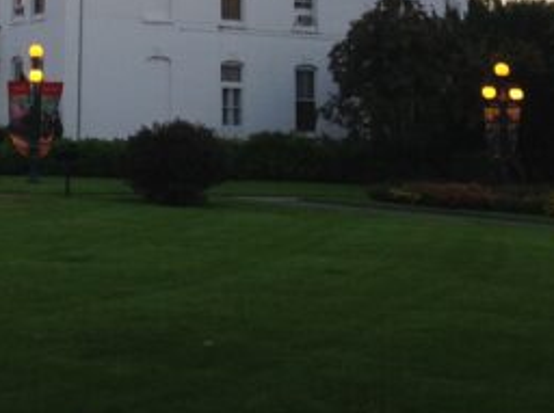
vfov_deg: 13.3
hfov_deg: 18.4
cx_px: 30
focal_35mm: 105
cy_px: -190
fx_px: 1677
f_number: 2.4
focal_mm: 4.28
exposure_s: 1/60
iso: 50
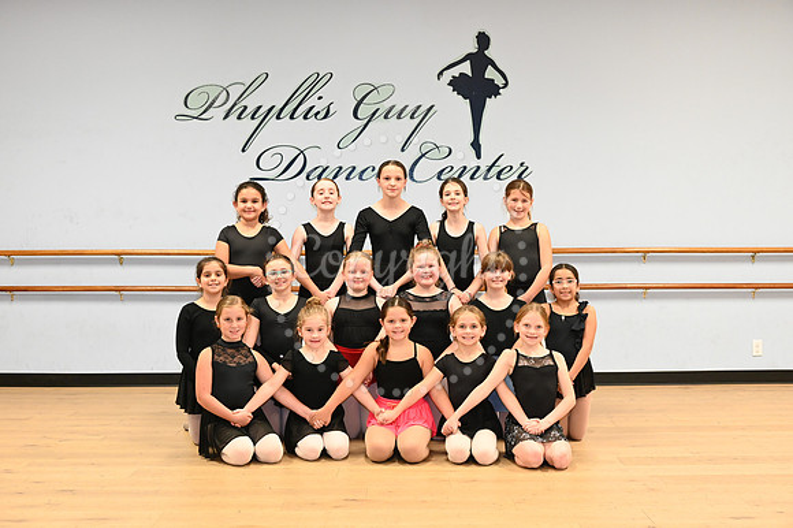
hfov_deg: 43.6
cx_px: 396
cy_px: 264
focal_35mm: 45
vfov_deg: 29.8
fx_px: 991
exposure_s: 1/80
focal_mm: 45
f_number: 6.3
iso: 4000
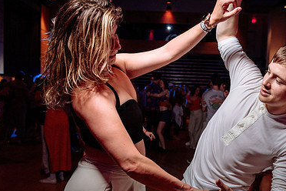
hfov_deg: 49.2
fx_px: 310
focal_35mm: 39
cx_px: 176
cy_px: 115
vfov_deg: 34.1
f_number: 3.5
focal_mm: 24
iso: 1000
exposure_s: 1/40
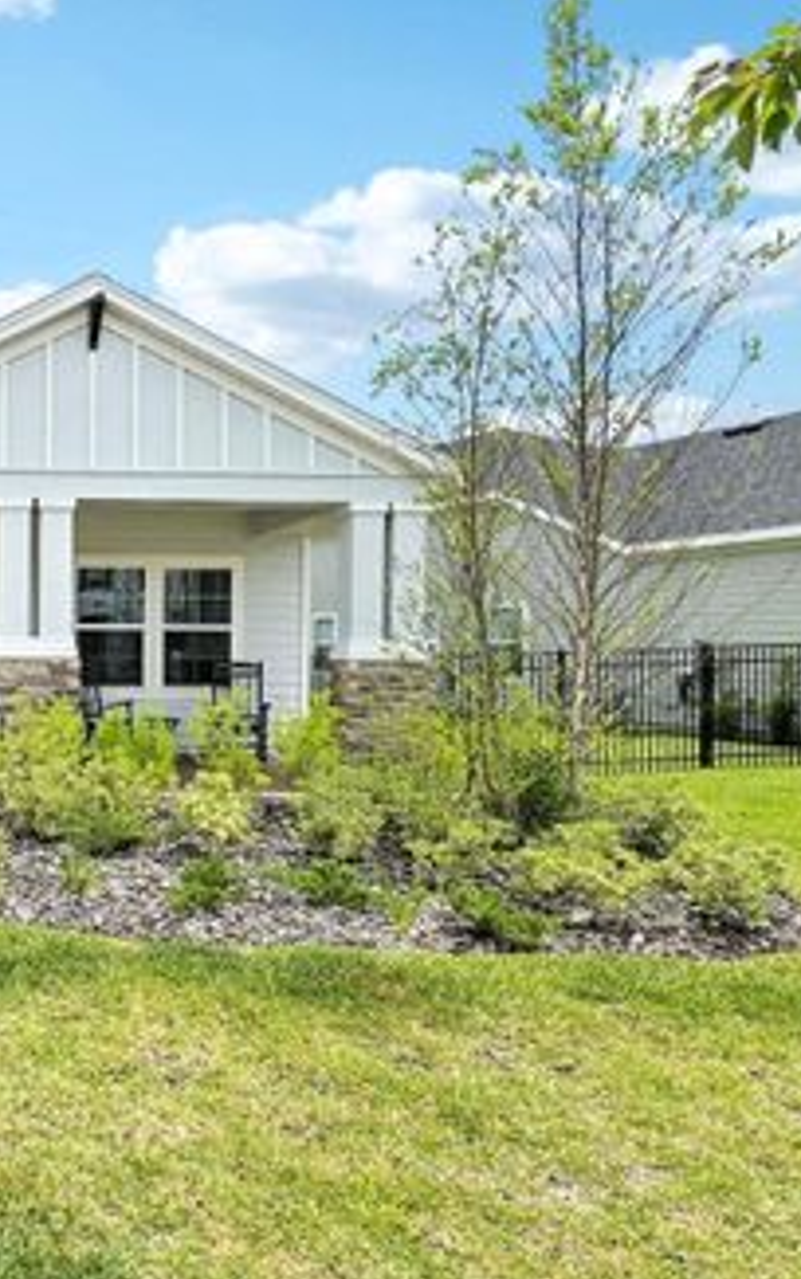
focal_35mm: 25
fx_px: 872
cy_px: 649
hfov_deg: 39.7
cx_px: -90
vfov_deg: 72.5
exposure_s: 1/200
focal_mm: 16
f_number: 9
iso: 100
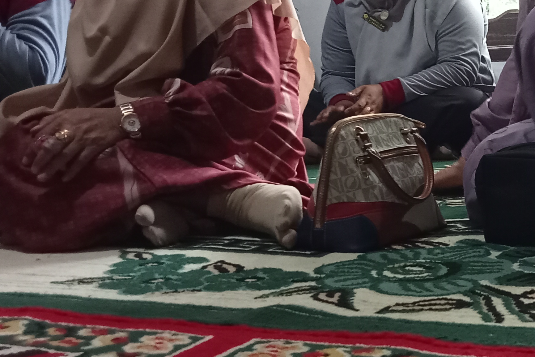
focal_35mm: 70
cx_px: 478
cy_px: 123
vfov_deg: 19.4
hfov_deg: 27.8
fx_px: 1040
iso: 816
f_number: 2.2
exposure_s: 1/33.3
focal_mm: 3.46
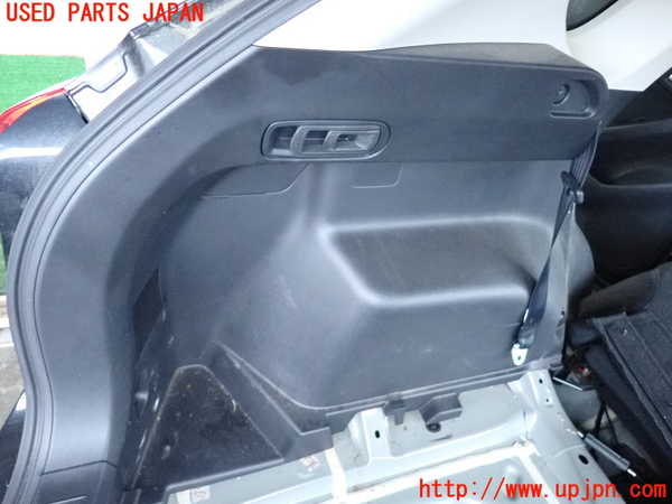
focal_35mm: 25
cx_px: 336
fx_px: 485
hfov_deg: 69.4
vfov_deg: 54.9
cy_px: 252
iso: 1600
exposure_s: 1/125
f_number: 2
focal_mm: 4.5
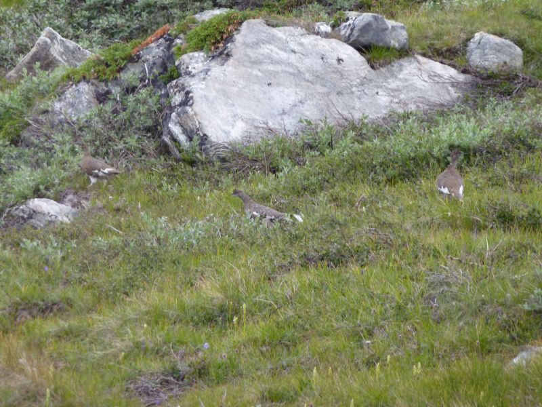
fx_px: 4697
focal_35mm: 300
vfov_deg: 5.0
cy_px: 204
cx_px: 271
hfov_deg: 6.6
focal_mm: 49.2
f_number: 4.9
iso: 200
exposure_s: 1/250
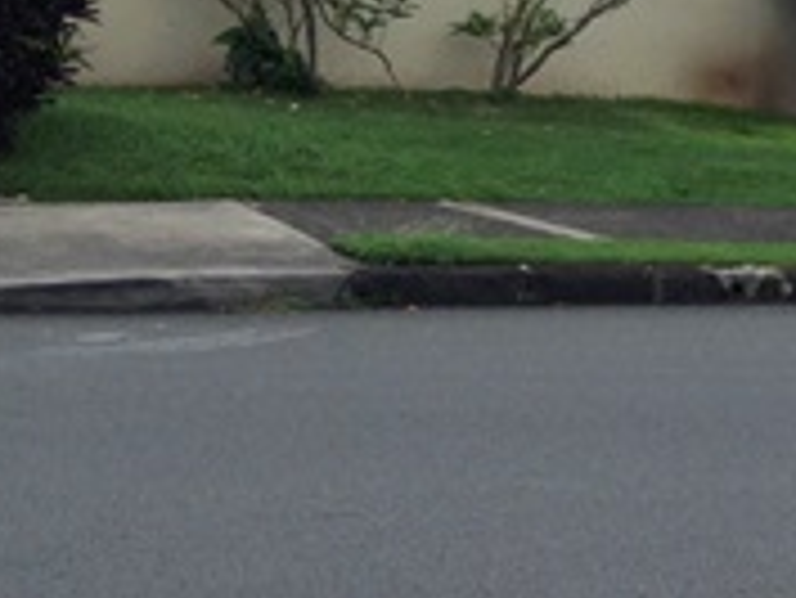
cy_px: -405
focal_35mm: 119
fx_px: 2738
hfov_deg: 16.0
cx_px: 904
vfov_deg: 11.7
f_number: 2.4
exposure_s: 1/935
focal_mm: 4.12
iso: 50
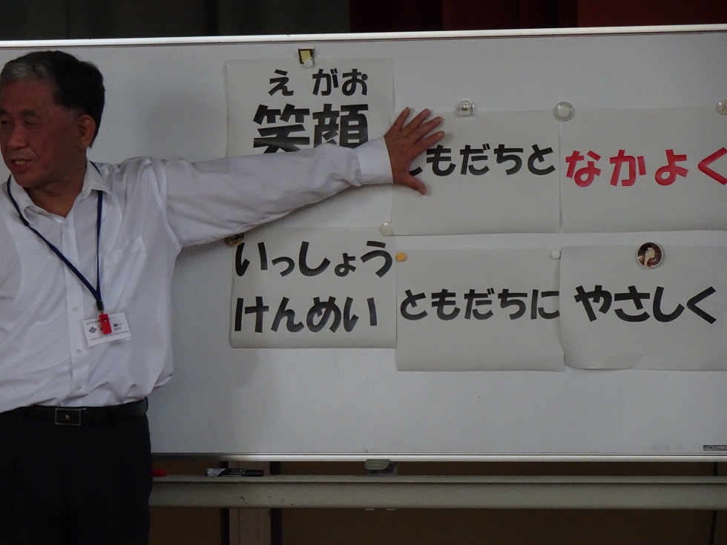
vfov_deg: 5.9
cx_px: 364
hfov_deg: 7.8
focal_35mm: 254
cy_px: 272
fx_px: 5334
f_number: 6.3
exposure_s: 1/100
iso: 800
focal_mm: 43.45
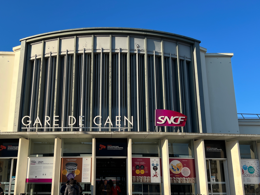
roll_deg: +0.3
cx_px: 110
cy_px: 122
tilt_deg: +15.1
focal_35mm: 34
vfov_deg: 41.5
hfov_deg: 53.7
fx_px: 255
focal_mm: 5.7
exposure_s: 1/2299
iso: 50
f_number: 1.5
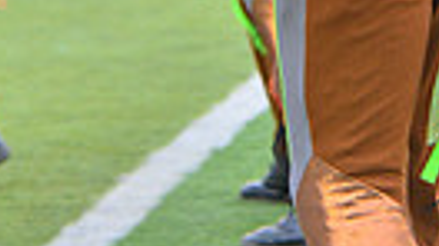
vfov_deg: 2.2
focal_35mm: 555
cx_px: 158
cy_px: -462
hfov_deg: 3.9
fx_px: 6455
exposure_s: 1/320
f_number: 5.6
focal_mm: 155
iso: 640
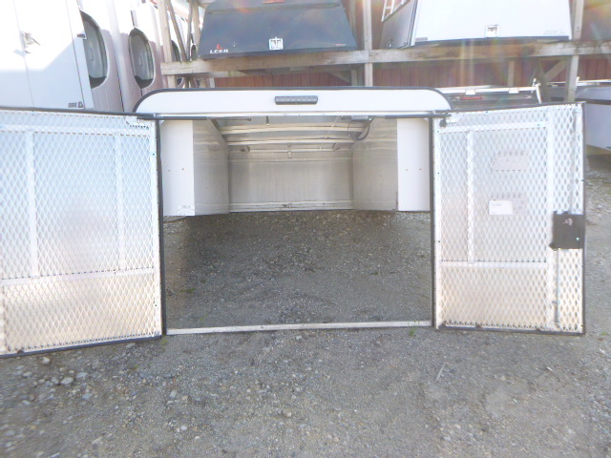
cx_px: 306
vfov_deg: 54.9
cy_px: 229
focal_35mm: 25
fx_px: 441
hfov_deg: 69.4
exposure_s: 1/80
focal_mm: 4.5
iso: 100
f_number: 3.9
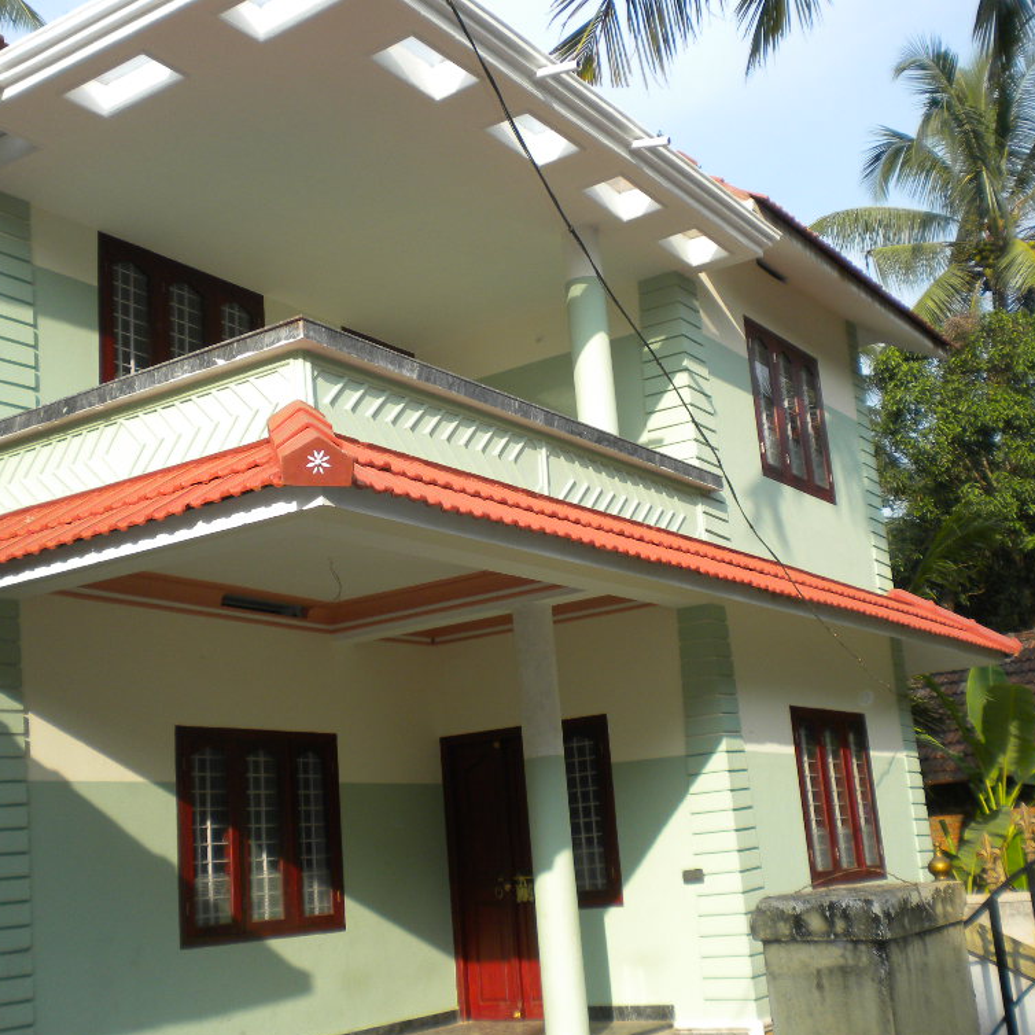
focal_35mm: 42
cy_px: 516
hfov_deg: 40.0
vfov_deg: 40.0
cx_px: 505
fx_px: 1421
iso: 113
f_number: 4.6
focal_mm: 6.3
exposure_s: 1/384
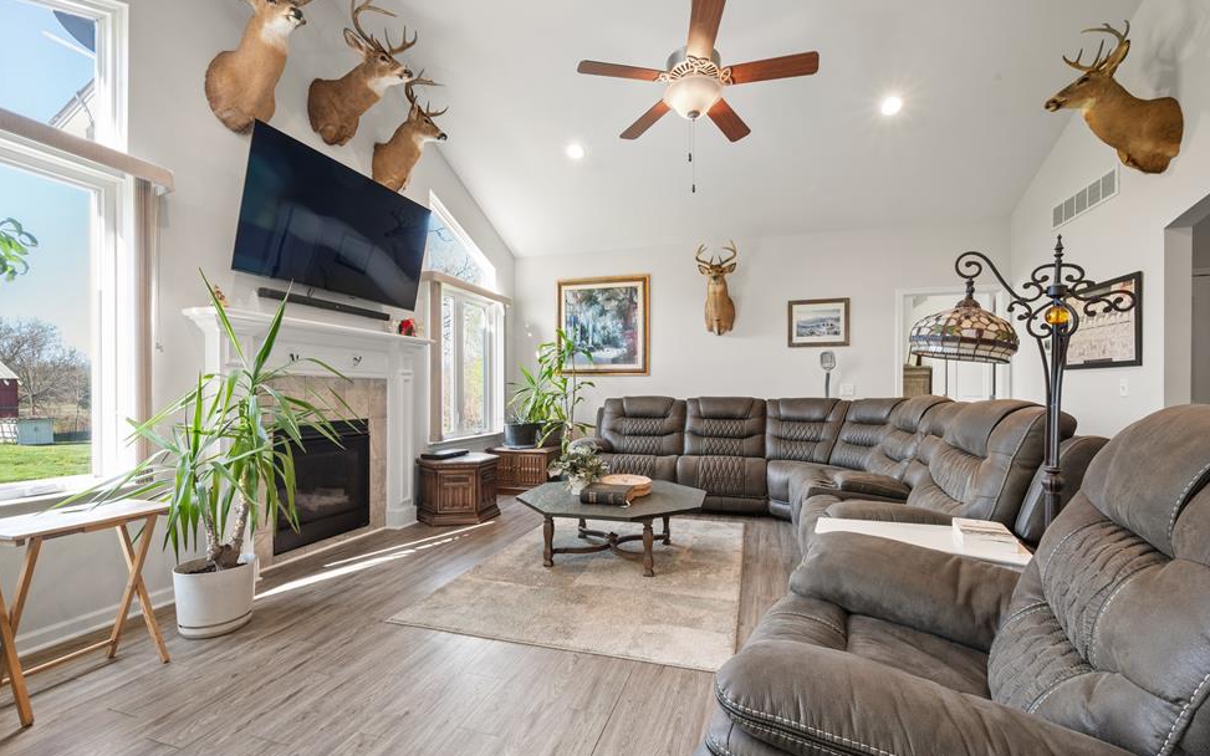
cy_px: 401
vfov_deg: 74.7
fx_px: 495
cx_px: 613
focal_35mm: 15
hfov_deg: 101.5
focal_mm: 14
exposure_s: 1.3
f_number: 11
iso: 100
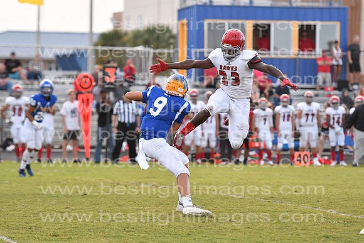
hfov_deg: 9.5
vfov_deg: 6.3
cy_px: 122
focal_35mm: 218
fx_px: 2200
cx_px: 182
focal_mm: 145
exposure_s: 1/1000
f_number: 3.2
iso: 1600
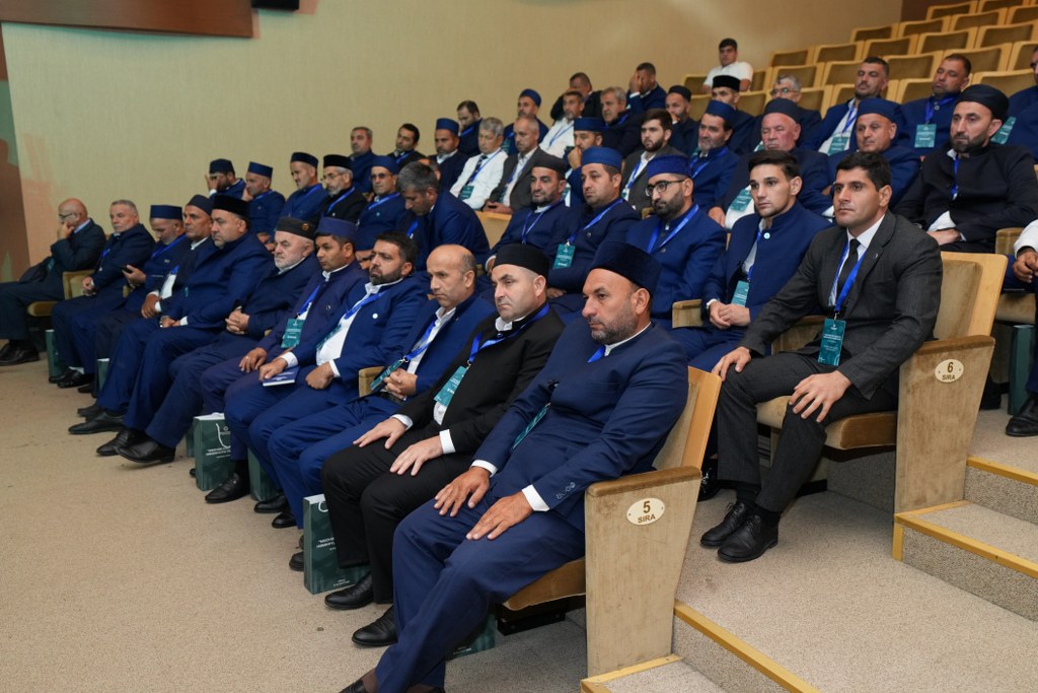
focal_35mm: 35
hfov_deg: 54.4
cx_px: 519
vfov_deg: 37.9
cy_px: 346
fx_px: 1009
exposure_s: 1/160
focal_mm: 35
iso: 2000
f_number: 4
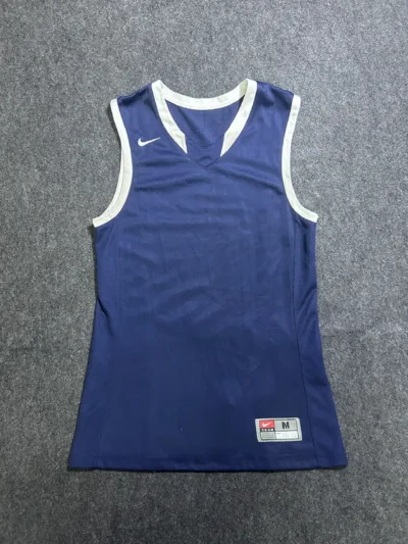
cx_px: 204
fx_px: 408
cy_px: 272
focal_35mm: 26
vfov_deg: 67.3
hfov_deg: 53.1
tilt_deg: -61.1
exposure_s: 1/33
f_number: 1.5
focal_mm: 5.7
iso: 400
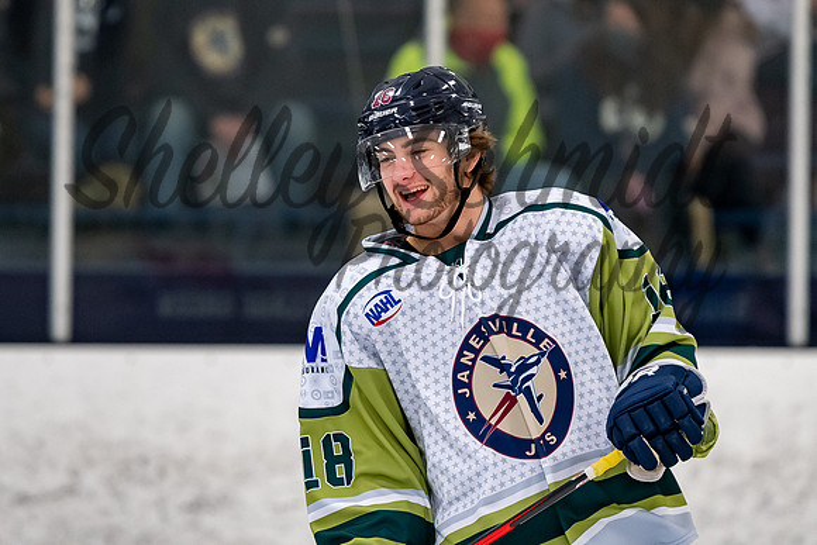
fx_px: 8577
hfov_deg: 5.5
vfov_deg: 3.6
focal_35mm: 378
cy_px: 205
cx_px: 387
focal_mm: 200
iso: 2000
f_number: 3.2
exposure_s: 1/800
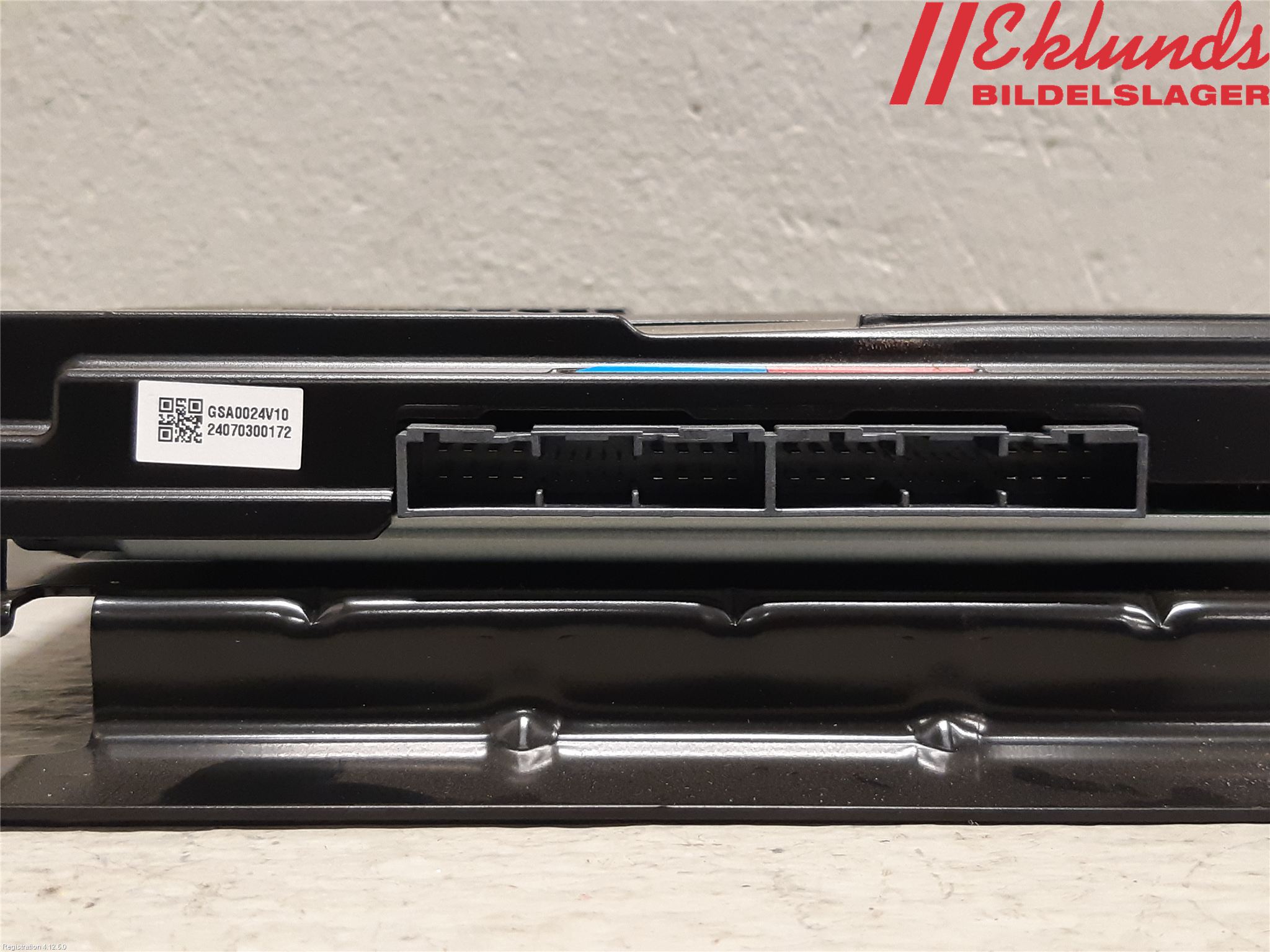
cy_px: 476
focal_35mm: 26
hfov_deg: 67.3
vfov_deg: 53.1
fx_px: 954
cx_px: 635
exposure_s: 1/33
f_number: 1.7
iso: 200
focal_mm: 3.93
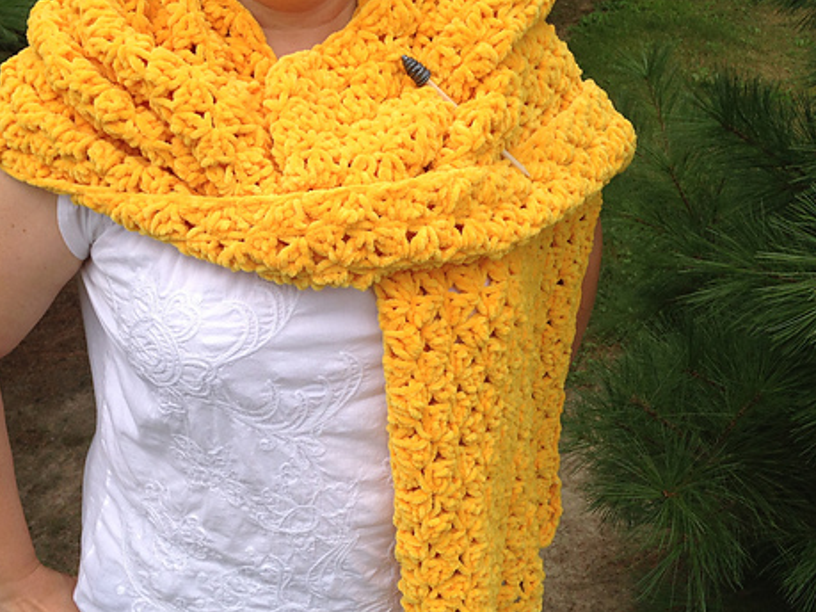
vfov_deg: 31.5
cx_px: 302
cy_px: 324
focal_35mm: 46
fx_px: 1084
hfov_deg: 40.9
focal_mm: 4.12
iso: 50
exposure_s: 1/1178
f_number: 2.4
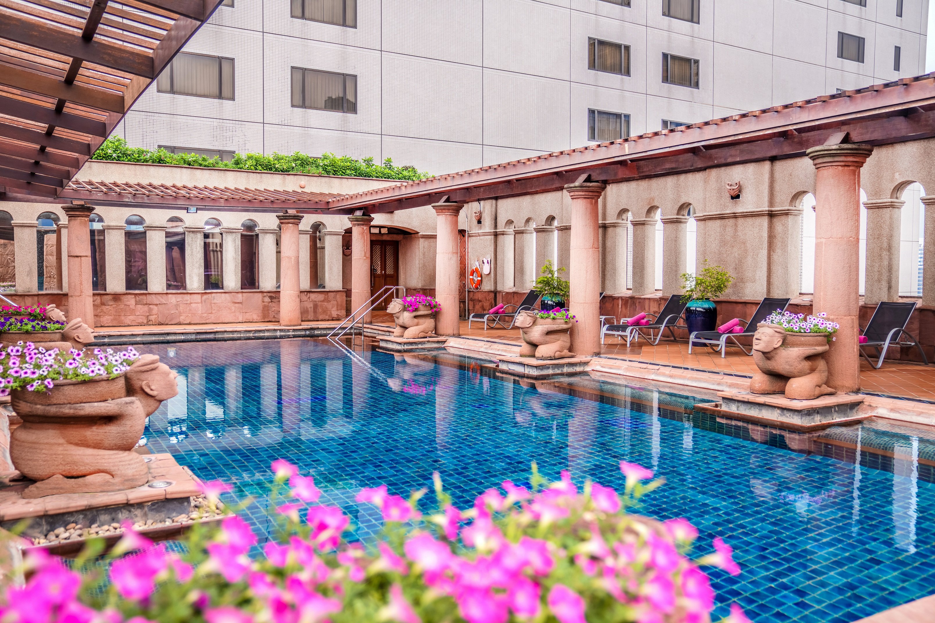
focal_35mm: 30
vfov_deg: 43.6
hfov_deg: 61.9
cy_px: 312
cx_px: 468
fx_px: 779
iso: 100
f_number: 2.8
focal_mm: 30
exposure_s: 1/250
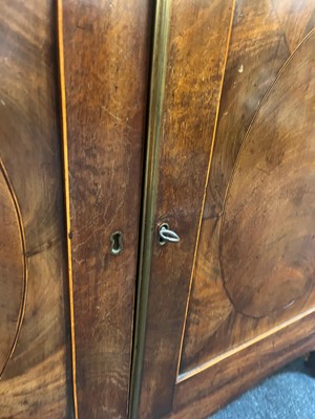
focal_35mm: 26
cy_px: 210
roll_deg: -1.9
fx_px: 315
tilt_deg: -24.4
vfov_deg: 67.3
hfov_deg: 53.1
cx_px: 158
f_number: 1.6
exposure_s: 1/25
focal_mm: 5.1
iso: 500
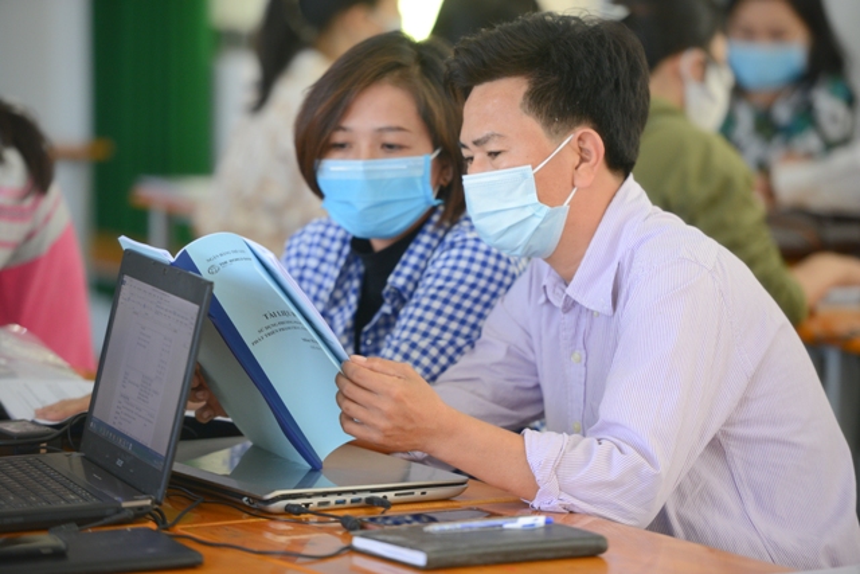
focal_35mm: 175
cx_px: 430
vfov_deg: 7.9
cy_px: 287
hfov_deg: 11.7
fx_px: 4181
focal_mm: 175
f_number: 2.8
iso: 1000
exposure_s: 1/200
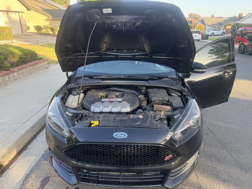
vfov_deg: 56.8
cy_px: 94
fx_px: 175
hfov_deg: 71.6
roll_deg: -1.7
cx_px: 126
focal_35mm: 24
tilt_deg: -23.9
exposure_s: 1/255
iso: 80
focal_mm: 6.76
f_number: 1.78
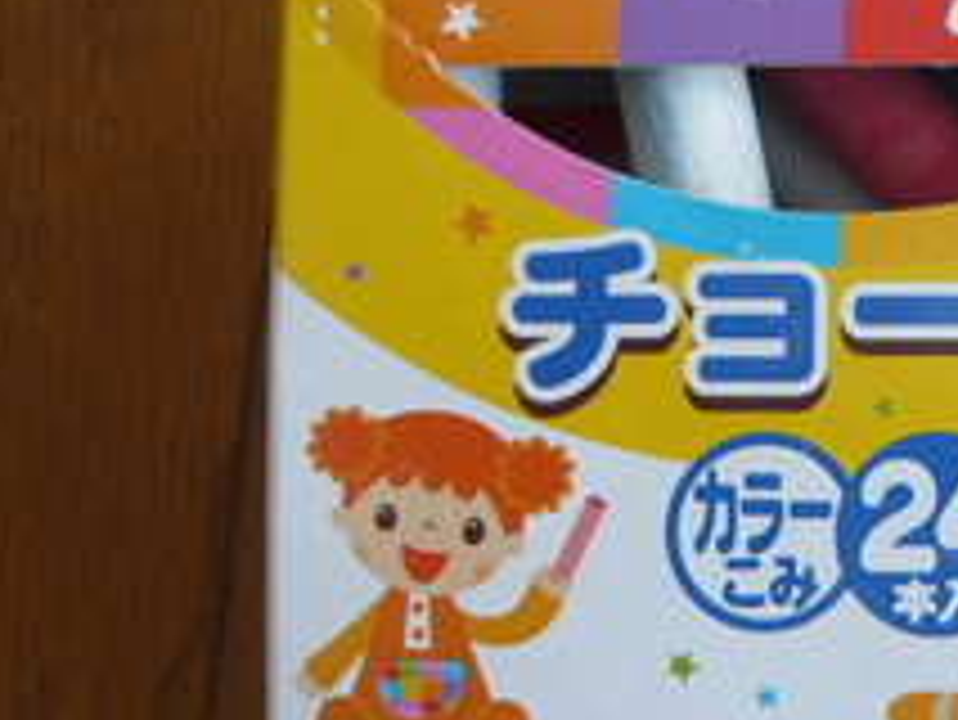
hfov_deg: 28.7
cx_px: 846
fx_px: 1800
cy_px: 250
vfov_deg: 22.5
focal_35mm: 65
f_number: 2.8
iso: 100
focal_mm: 5.5
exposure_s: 1/40
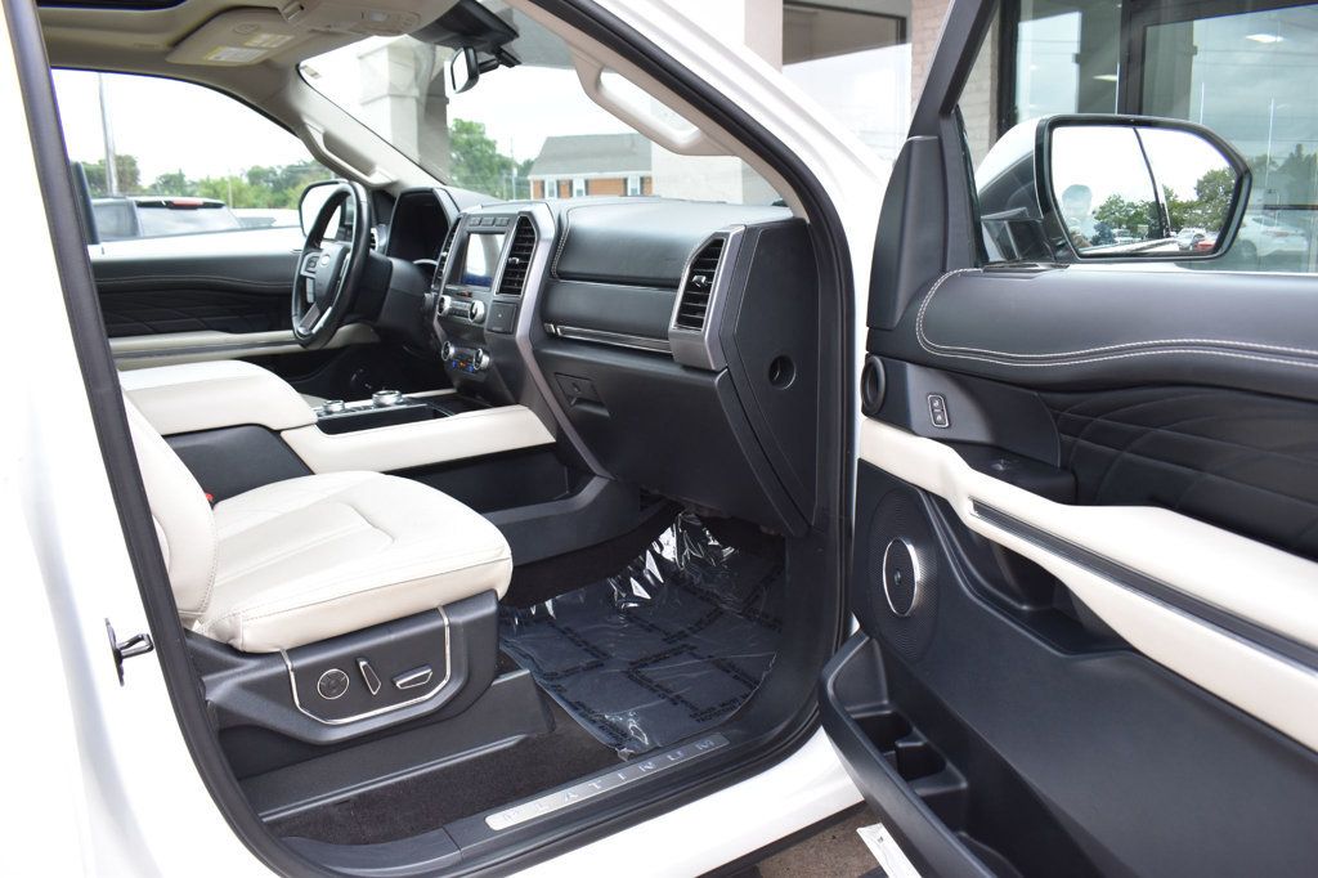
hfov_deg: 67.4
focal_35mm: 27
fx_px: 988
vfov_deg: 47.9
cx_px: 659
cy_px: 439
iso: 400
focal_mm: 18
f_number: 5.6
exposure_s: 1/125
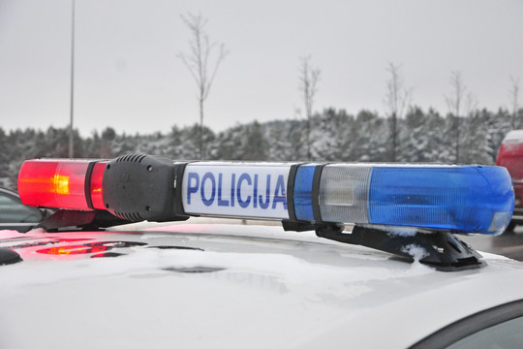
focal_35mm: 57
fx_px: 828
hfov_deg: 35.1
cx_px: 262
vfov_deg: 23.8
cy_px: 174
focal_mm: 38
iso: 1250
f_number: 4.8
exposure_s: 1/640
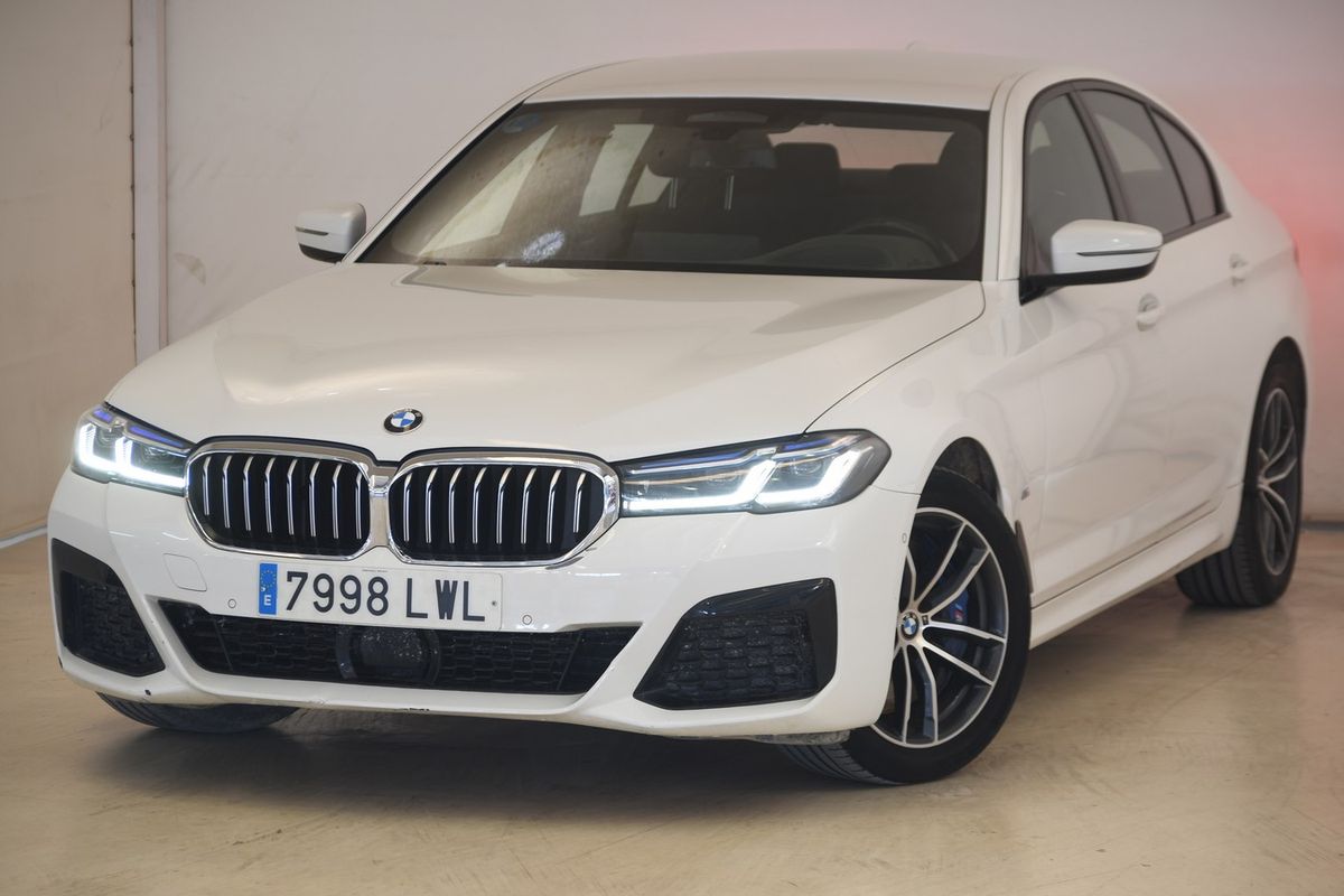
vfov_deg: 11.1
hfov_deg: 16.7
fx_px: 4592
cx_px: 672
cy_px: 448
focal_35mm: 123
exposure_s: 1/8
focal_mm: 82
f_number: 4.2
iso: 100
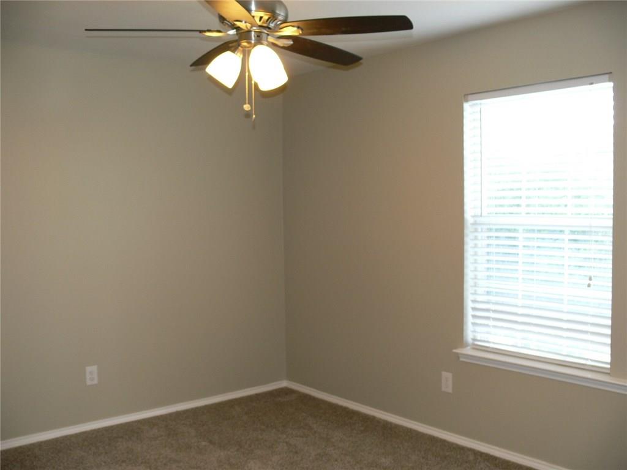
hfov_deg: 52.6
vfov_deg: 40.7
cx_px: 314
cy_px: 235
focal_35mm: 35
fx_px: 634
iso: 100
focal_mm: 7.4
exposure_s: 1/30
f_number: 2.8
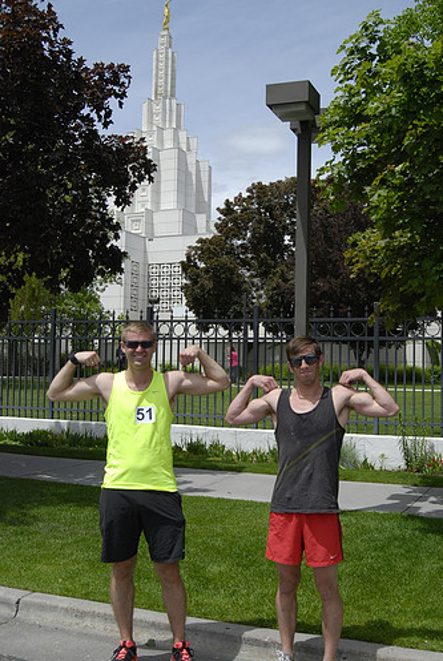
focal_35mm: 42
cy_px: 336
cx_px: 257
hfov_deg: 31.9
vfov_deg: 46.3
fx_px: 773
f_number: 10
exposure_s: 1/800
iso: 400
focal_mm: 24
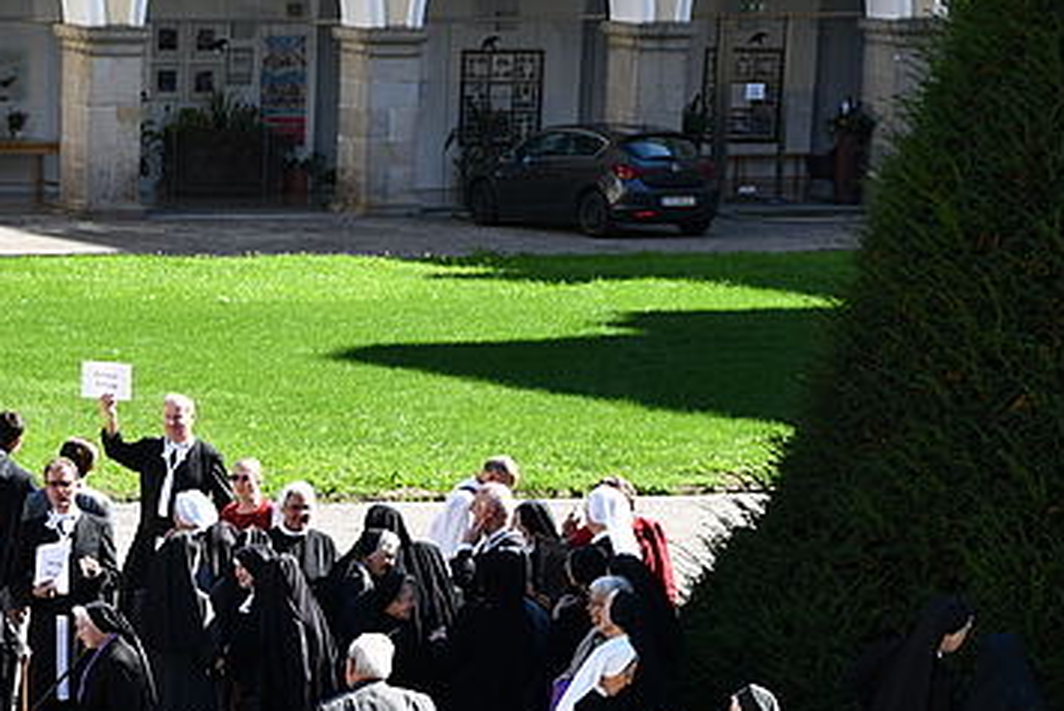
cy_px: 884
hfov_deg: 10.4
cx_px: 218
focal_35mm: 197
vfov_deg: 6.9
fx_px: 5827
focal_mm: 52
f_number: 6.3
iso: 100
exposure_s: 1/250
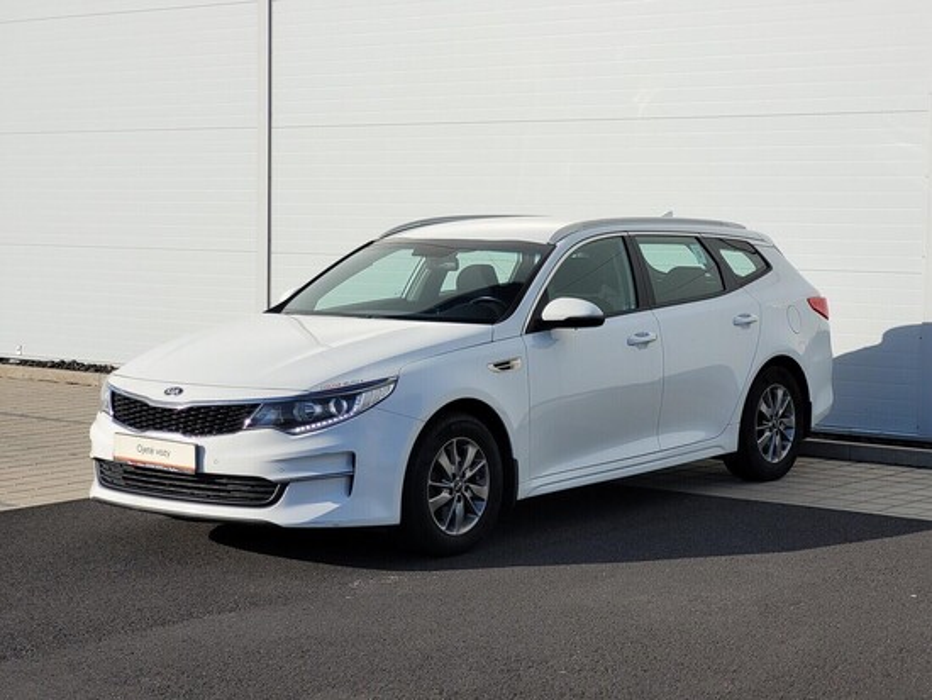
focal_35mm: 76
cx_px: 466
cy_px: 350
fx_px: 2047
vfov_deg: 19.4
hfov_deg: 25.6
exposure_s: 1/950
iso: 25
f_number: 2.4
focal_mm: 7.12
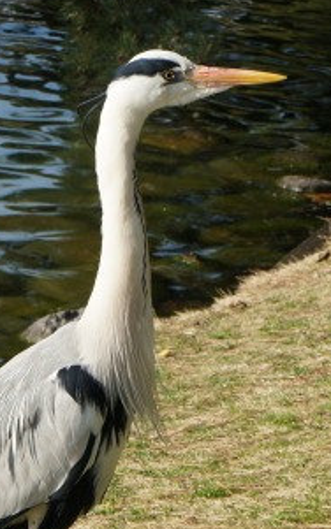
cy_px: 350
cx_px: 125
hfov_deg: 6.3
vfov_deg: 10.1
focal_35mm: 208
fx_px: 2999
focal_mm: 41
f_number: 9
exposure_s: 1/320
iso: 200
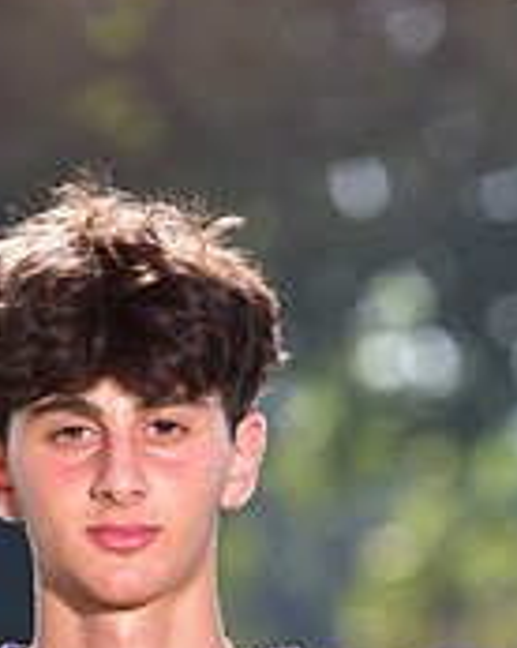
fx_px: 12090
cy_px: 884
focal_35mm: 631
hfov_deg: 2.4
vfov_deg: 3.1
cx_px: 182
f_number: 5
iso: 100
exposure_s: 1/250
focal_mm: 200
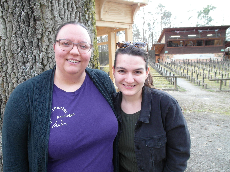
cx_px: 115
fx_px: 159
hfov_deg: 71.6
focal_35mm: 24
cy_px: 86
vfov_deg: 56.8
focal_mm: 5.2
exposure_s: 1/60
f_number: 3.4
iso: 100
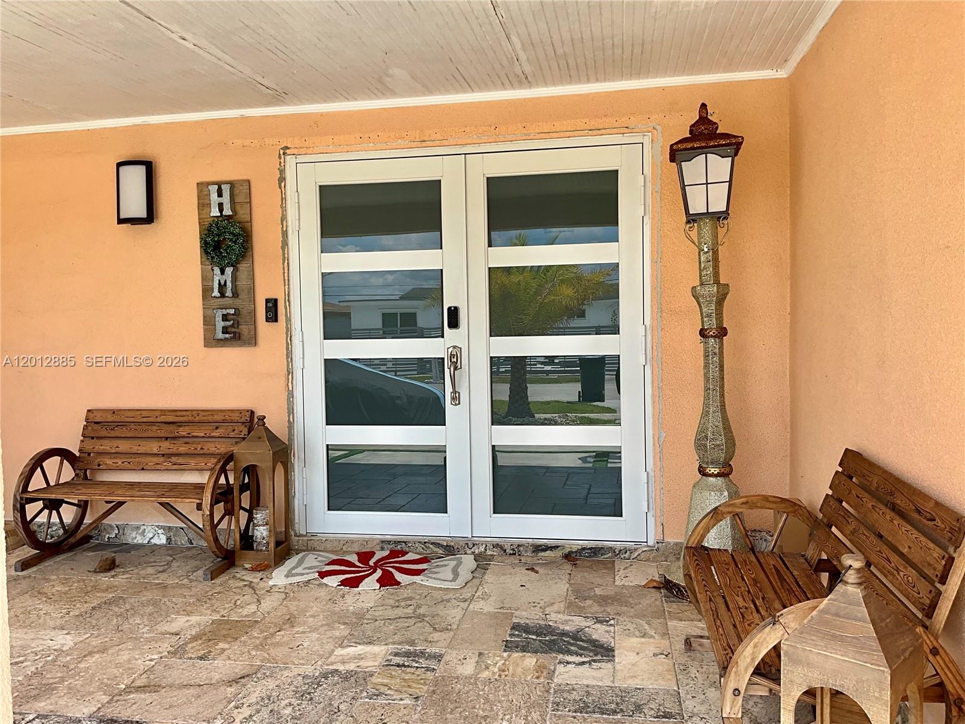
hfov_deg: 61.7
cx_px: 482
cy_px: 362
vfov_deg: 48.2
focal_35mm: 29
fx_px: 808
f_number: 1.8
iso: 25
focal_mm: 3
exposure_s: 1/465
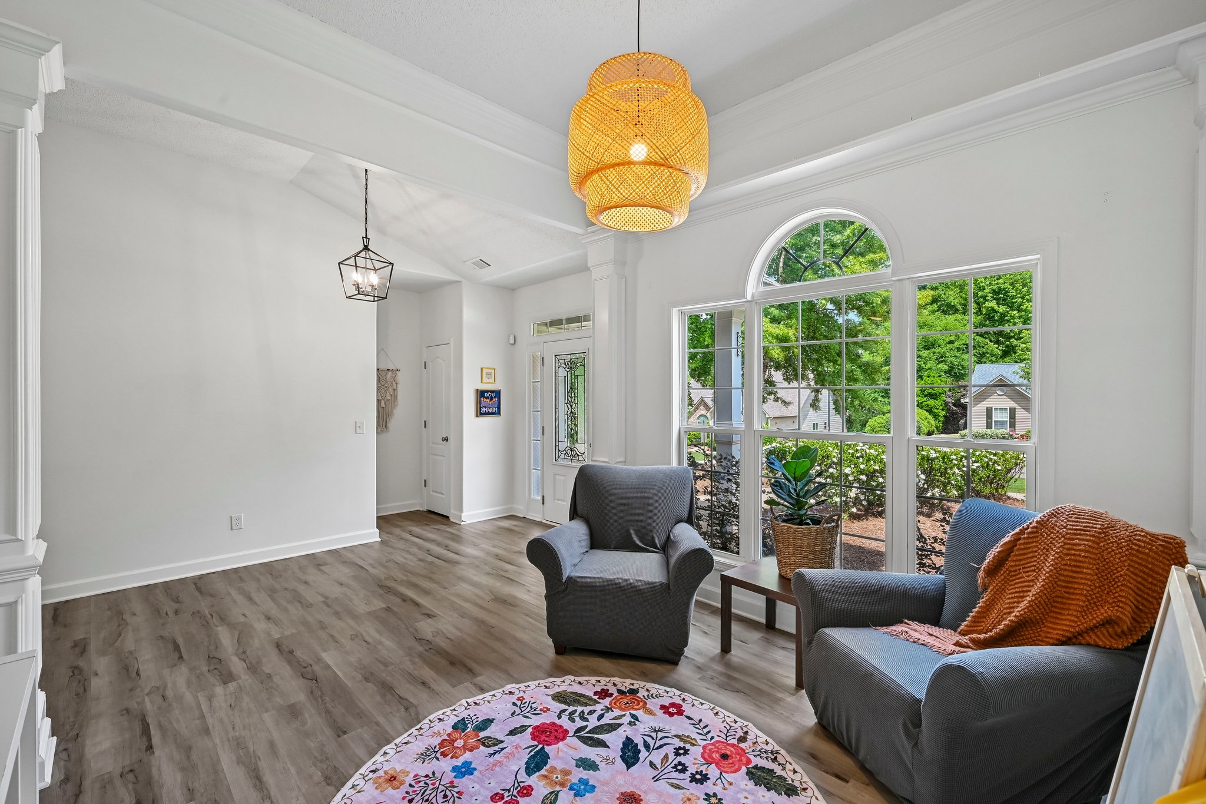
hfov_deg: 98.5
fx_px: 519
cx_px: 603
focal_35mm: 16
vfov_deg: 75.5
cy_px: 402
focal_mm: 15.5
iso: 100
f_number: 8
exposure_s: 1/20
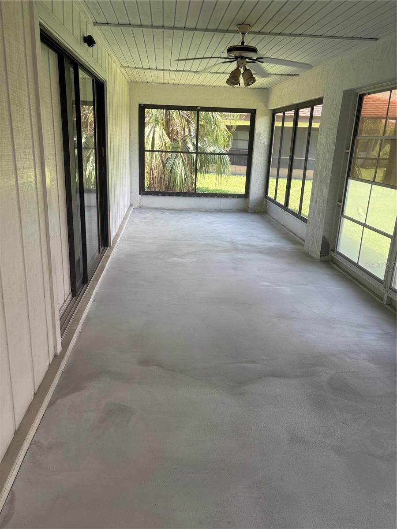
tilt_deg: -17.0
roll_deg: -2.9
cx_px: 198
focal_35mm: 26
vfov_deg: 67.3
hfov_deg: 53.1
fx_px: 398
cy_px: 264
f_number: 1.6
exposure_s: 1/137
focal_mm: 5.96
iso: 50
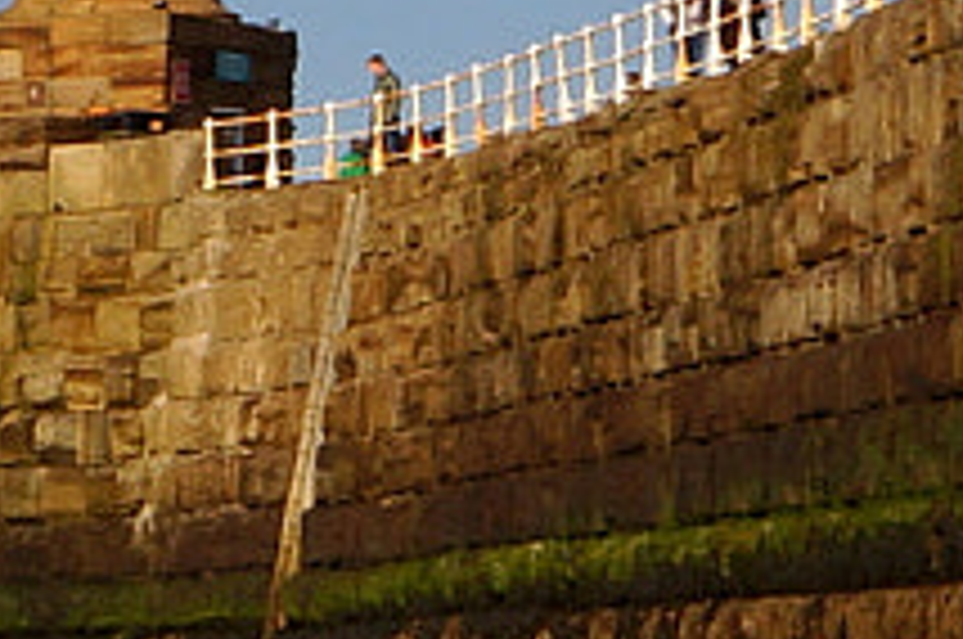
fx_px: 10490
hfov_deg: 5.2
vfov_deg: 3.5
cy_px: 785
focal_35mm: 393
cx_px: -400
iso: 100
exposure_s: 1/80
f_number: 22
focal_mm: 35
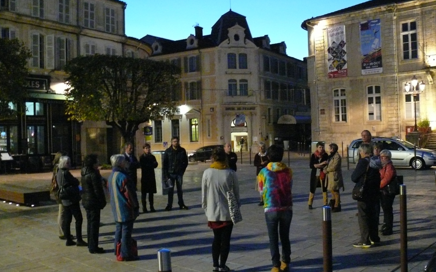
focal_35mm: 38
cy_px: 136
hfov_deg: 51.5
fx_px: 452
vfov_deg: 33.6
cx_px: 222
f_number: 2.8
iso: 800
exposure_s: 1/15
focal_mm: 7.4
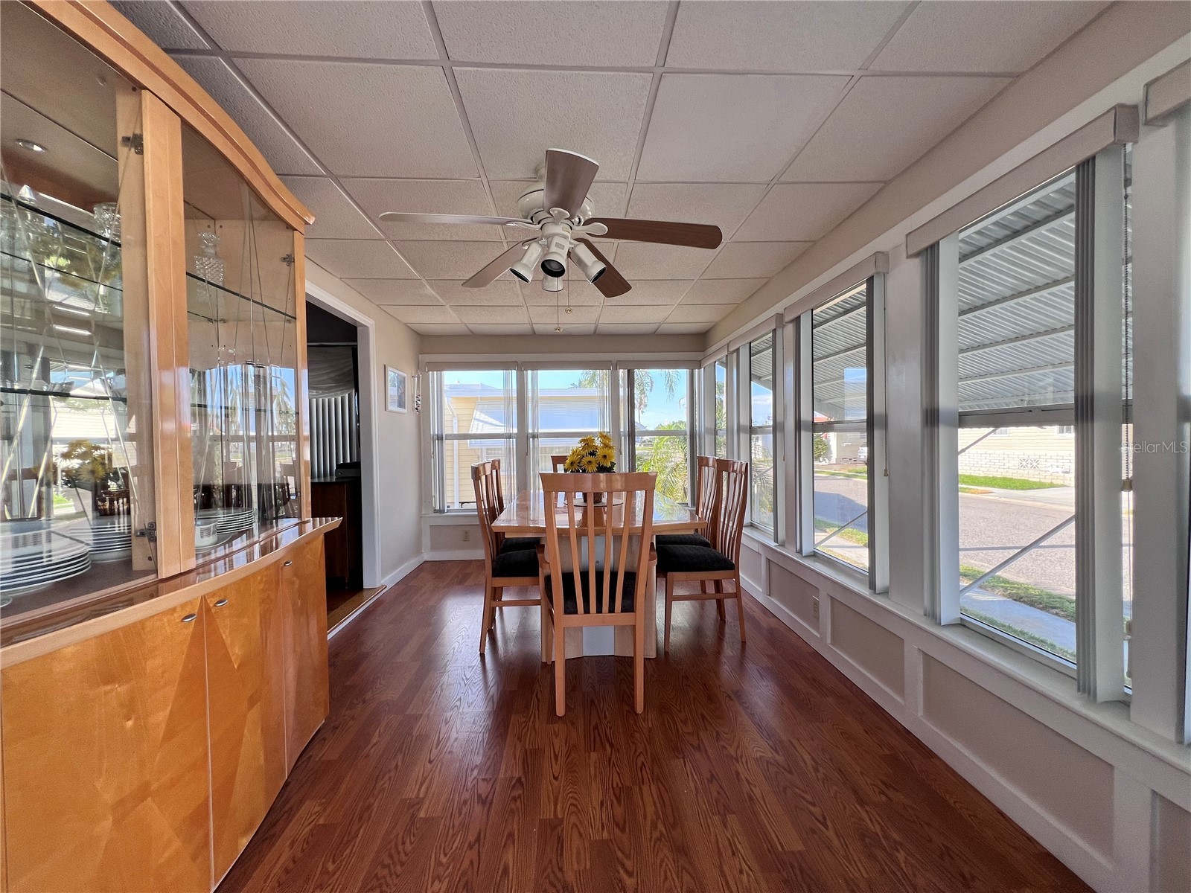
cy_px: 446
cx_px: 596
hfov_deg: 106.2
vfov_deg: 89.9
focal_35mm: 13
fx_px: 447
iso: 32
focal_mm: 1.57
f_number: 1.8
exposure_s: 1/99
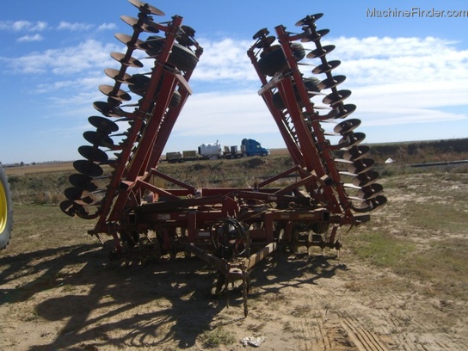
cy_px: 176
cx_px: 234
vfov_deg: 37.7
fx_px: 514
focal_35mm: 38
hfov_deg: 49.0
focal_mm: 7.9
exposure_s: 1/200
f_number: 8
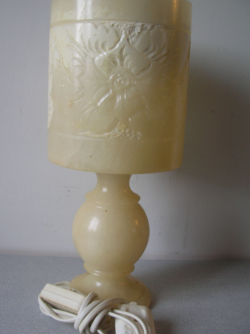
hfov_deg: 35.9
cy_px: 166
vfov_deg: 46.8
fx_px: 386
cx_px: 111
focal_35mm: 40
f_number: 2.8
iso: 50
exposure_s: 1/13.7
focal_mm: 5.8
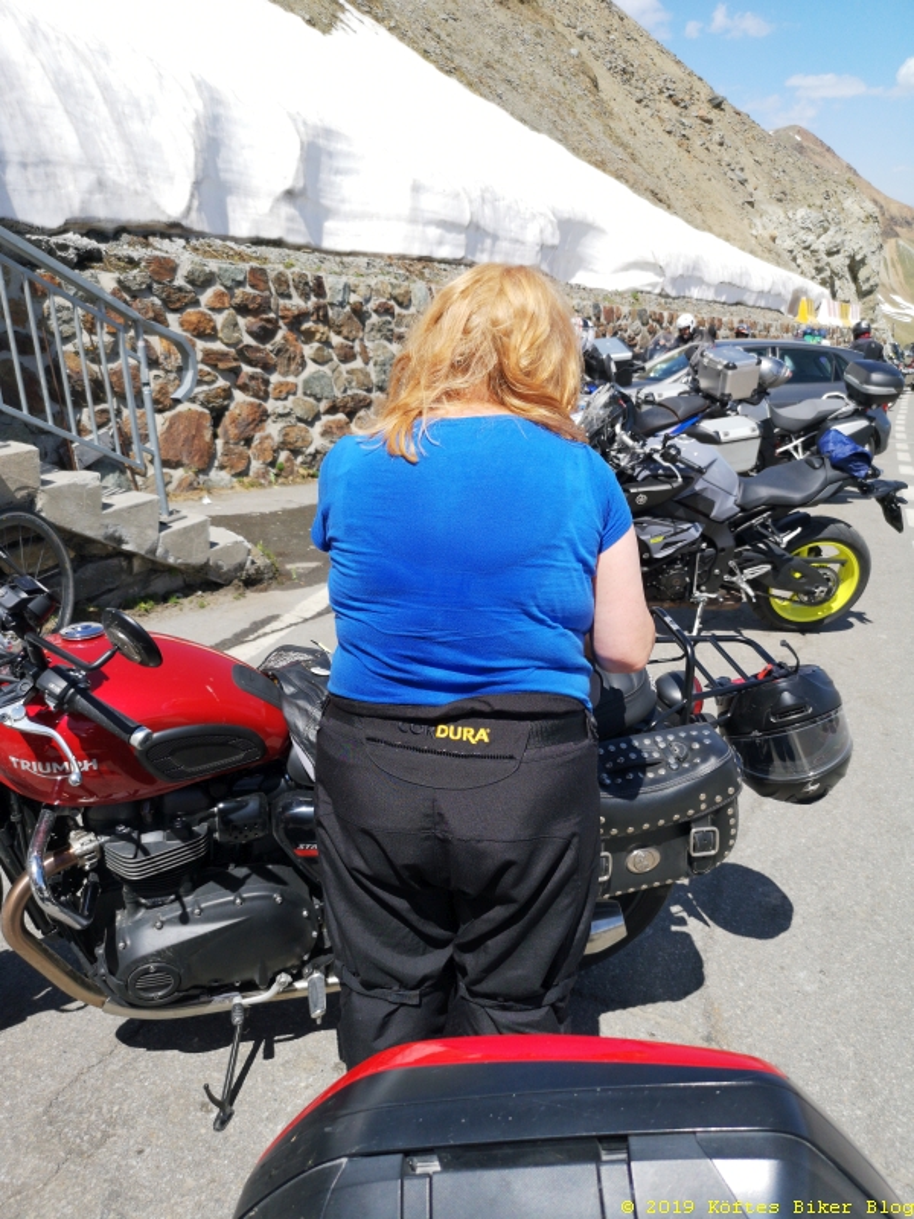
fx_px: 951
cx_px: 457
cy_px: 610
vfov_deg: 65.3
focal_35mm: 27
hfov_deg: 51.4
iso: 50
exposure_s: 1/1733
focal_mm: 3.95
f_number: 1.8
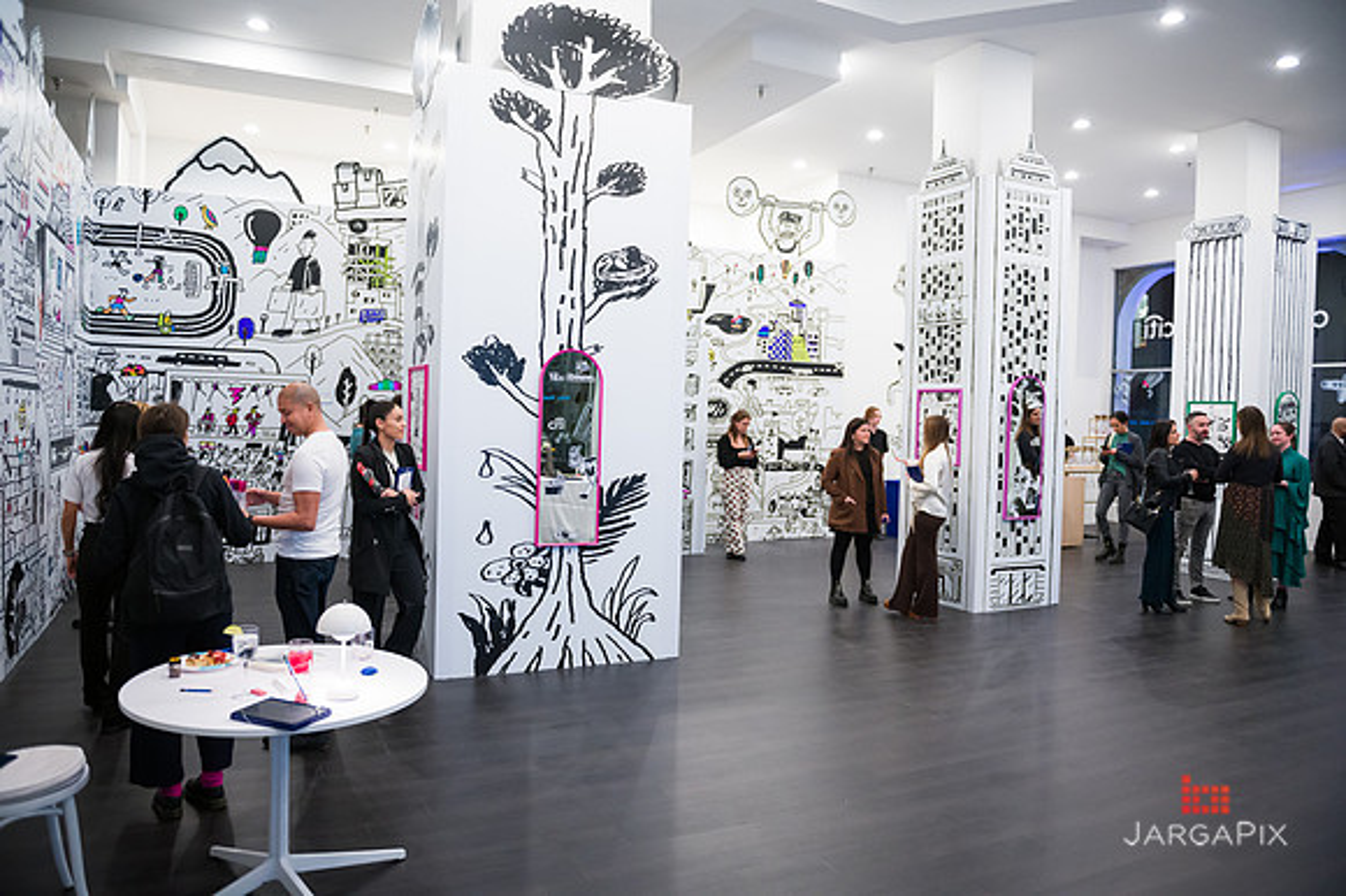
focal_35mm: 24
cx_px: 673
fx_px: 897
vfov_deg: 53.1
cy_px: 448
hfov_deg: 73.8
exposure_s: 1/200
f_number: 3.2
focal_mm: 24
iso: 2500
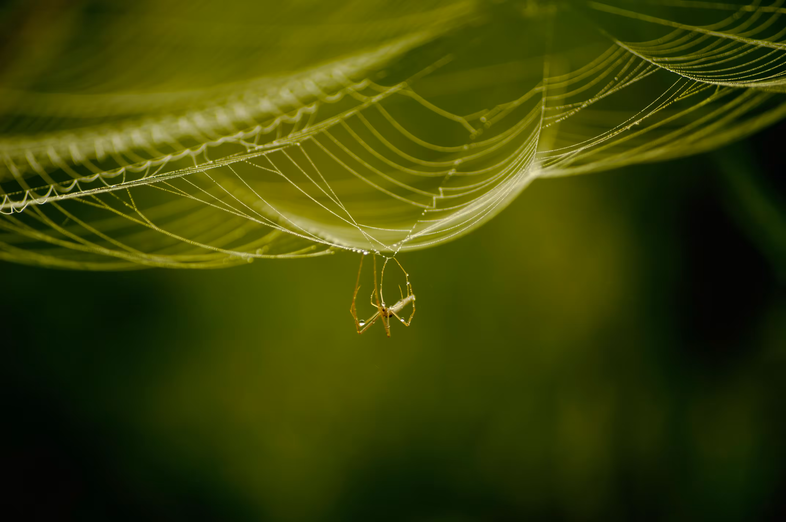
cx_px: 393
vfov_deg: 4.6
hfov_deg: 6.9
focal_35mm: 300
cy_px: 261
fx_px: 6542
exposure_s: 1/125
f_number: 5.6
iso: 100
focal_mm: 200
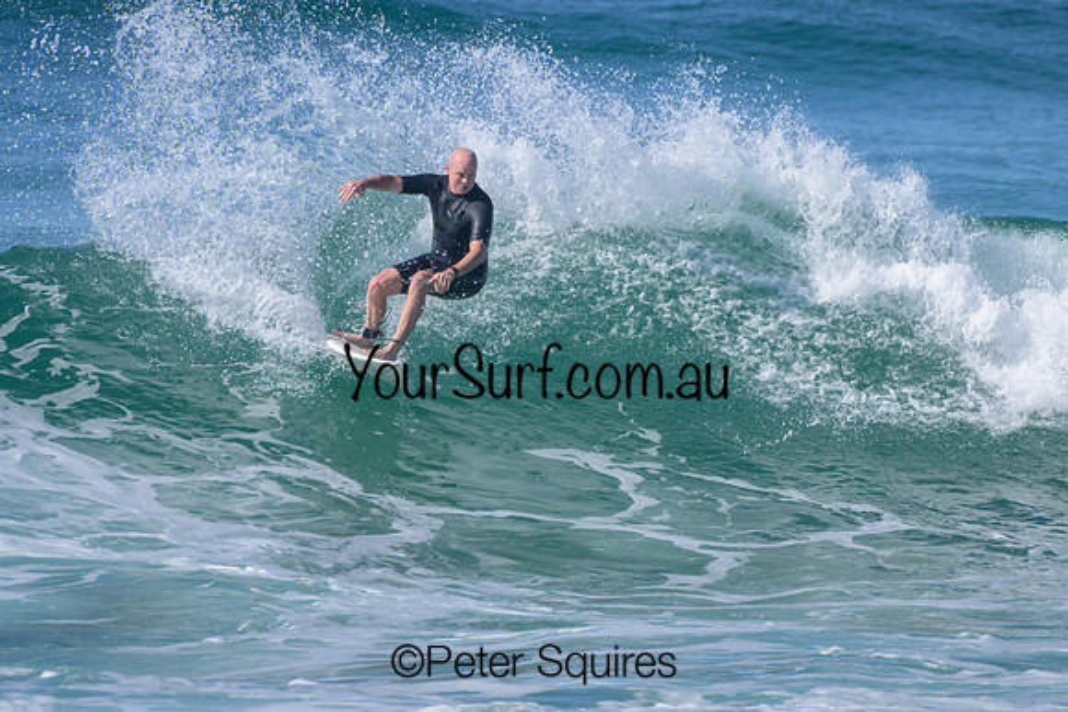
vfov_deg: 1.3
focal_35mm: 1059
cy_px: 335
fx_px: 31419
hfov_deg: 1.9
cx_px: 565
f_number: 11
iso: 900
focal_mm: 1000
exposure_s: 1/2000
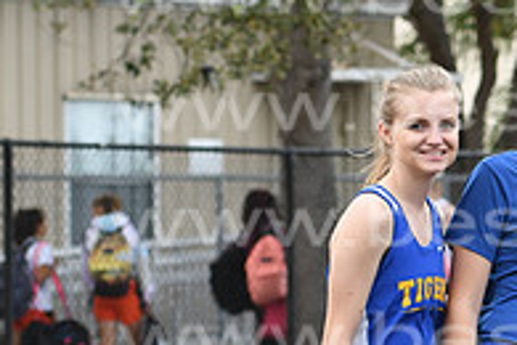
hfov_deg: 6.1
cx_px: 724
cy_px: 402
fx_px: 4803
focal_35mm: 334
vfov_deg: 4.1
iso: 400
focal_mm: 75
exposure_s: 1/800
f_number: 4
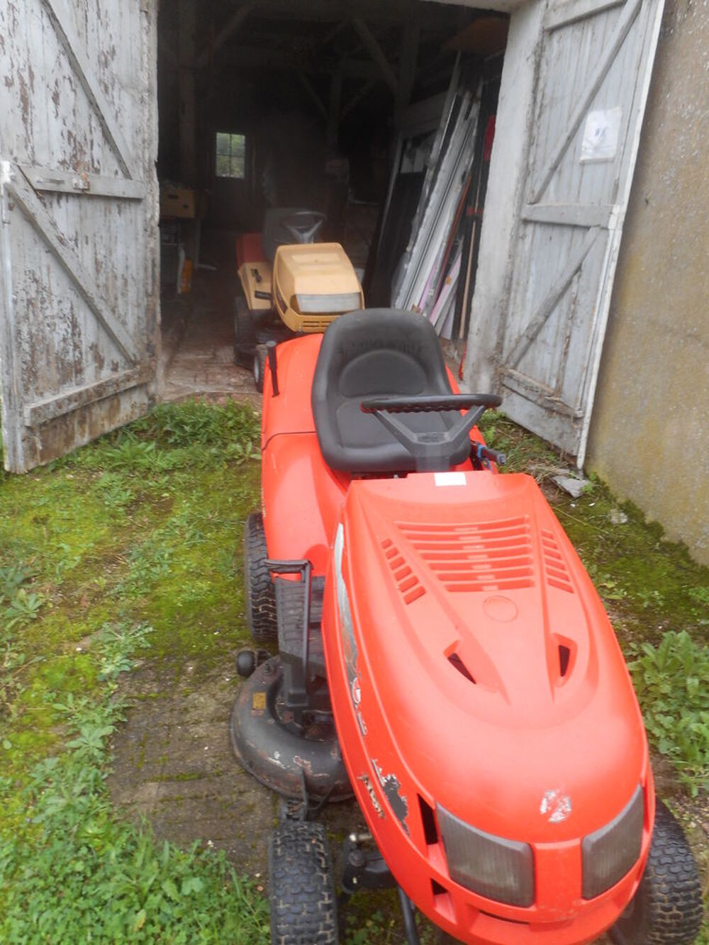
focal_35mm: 25
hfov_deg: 54.9
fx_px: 683
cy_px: 472
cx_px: 354
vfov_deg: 69.4
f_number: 3.7
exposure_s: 1/30
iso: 80
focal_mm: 4.5
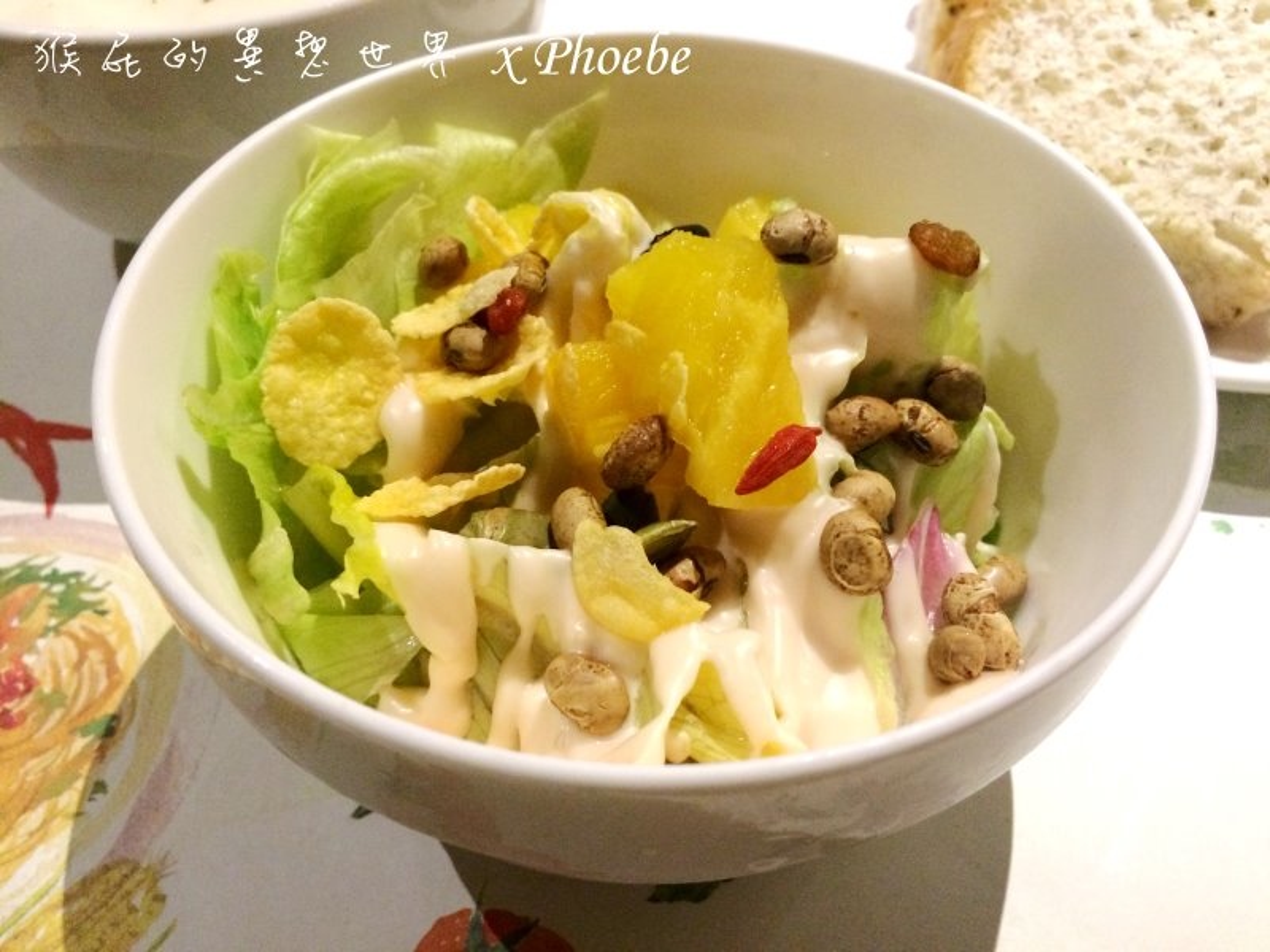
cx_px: 635
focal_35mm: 29
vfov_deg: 48.2
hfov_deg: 61.7
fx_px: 1064
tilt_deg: -47.8
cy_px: 476
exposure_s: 1/30
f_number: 2.2
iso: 200
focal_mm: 4.15
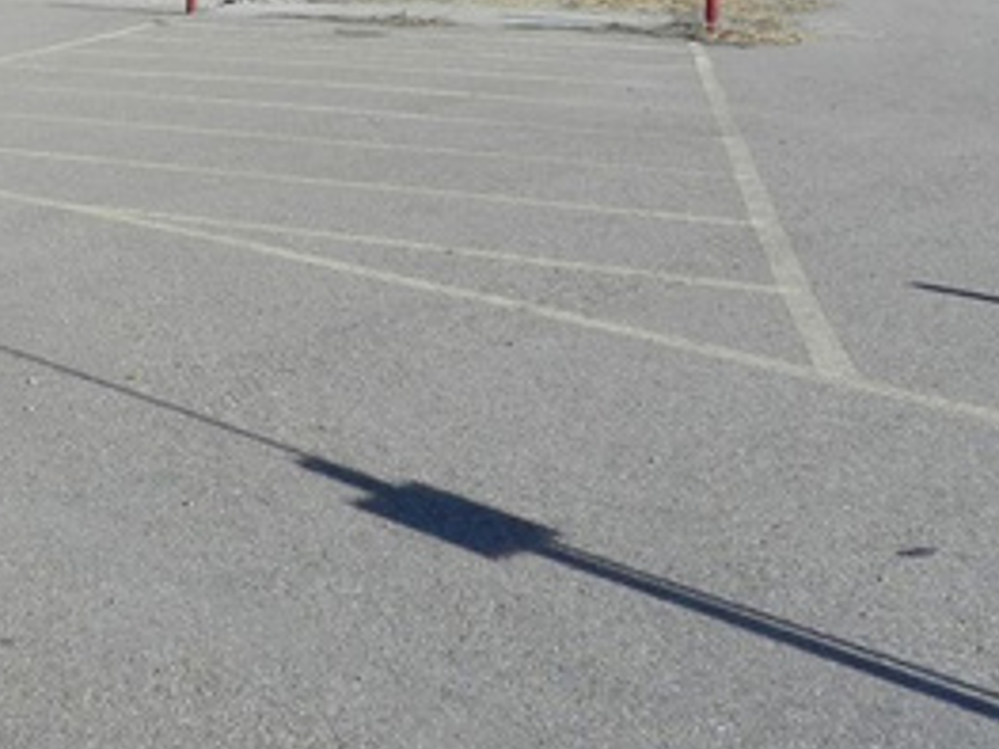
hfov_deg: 30.3
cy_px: -42
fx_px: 1615
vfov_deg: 24.6
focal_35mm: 56
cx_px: -133
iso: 160
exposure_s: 1/1000
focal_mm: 4
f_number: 4
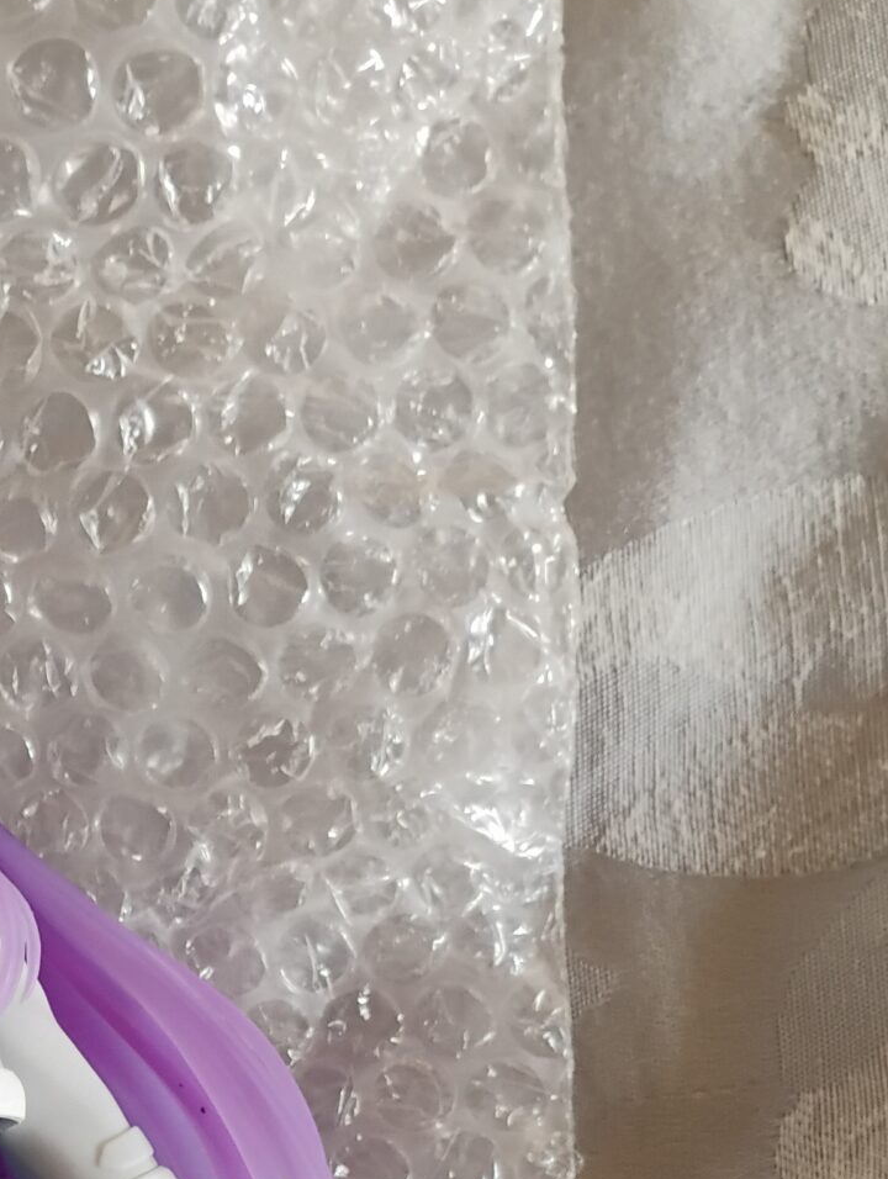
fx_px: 2558
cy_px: 1264
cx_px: -252
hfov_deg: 18.4
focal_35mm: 75
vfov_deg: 24.4
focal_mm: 4.26
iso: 388
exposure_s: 1/60
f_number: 1.8
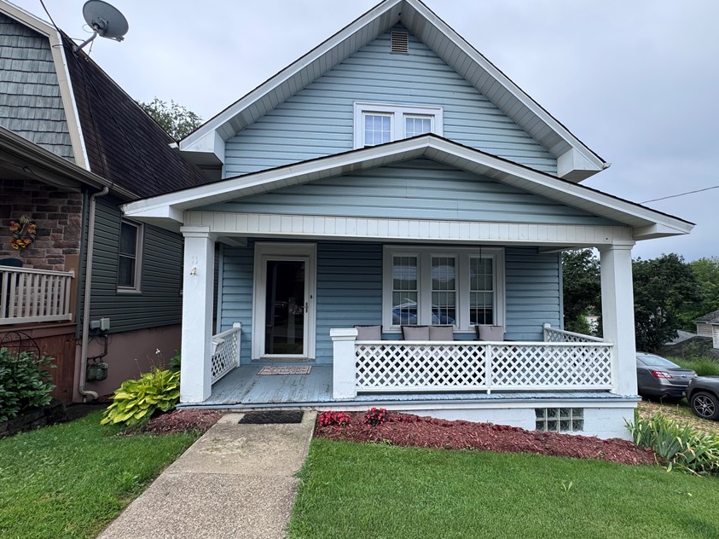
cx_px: 377
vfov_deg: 74.7
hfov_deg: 91.0
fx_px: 353
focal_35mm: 17
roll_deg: -0.6
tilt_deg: +3.0
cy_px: 281
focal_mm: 2.22
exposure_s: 1/636
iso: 40
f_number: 2.2
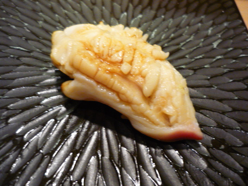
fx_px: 236
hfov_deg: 55.4
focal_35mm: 33
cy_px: 93
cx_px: 124
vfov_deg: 42.9
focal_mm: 5.5
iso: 320
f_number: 2.8
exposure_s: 1/30
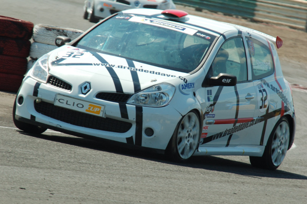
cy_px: 102
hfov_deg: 3.3
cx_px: 154
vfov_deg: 2.2
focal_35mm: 630
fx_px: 5368
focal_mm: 420
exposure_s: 1/500
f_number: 9.5
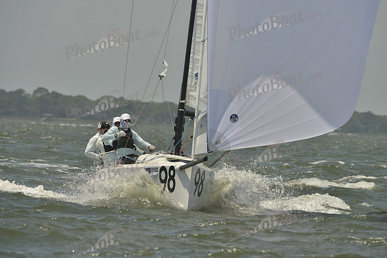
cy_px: 129
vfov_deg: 3.4
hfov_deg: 5.2
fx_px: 4301
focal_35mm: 400
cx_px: 194
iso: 280
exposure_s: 1/1250
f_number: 10
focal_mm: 400
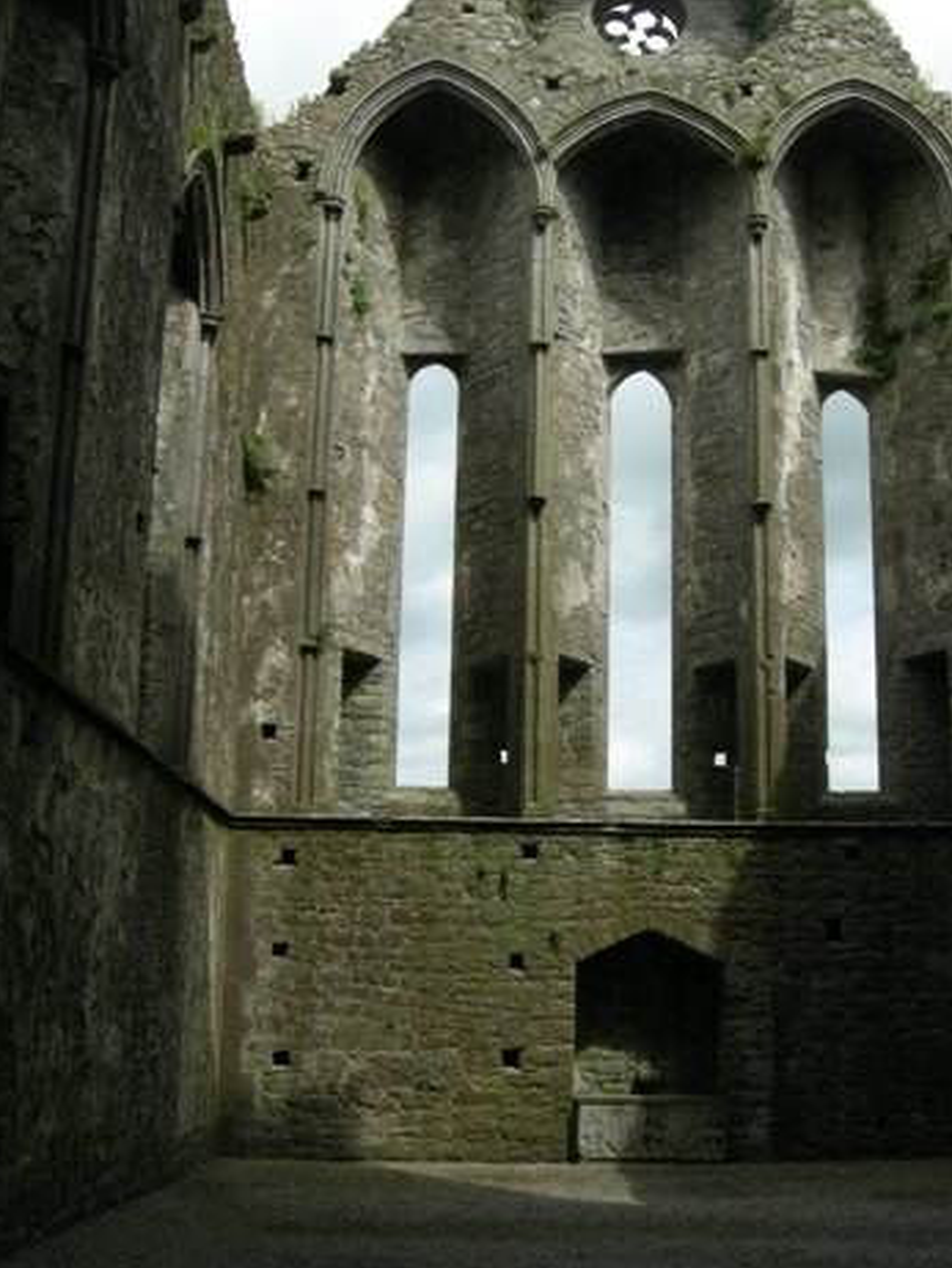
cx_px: 603
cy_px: 567
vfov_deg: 38.1
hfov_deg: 29.0
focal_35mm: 50
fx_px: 1833
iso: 64
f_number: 5.4
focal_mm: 7.5
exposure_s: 1/276
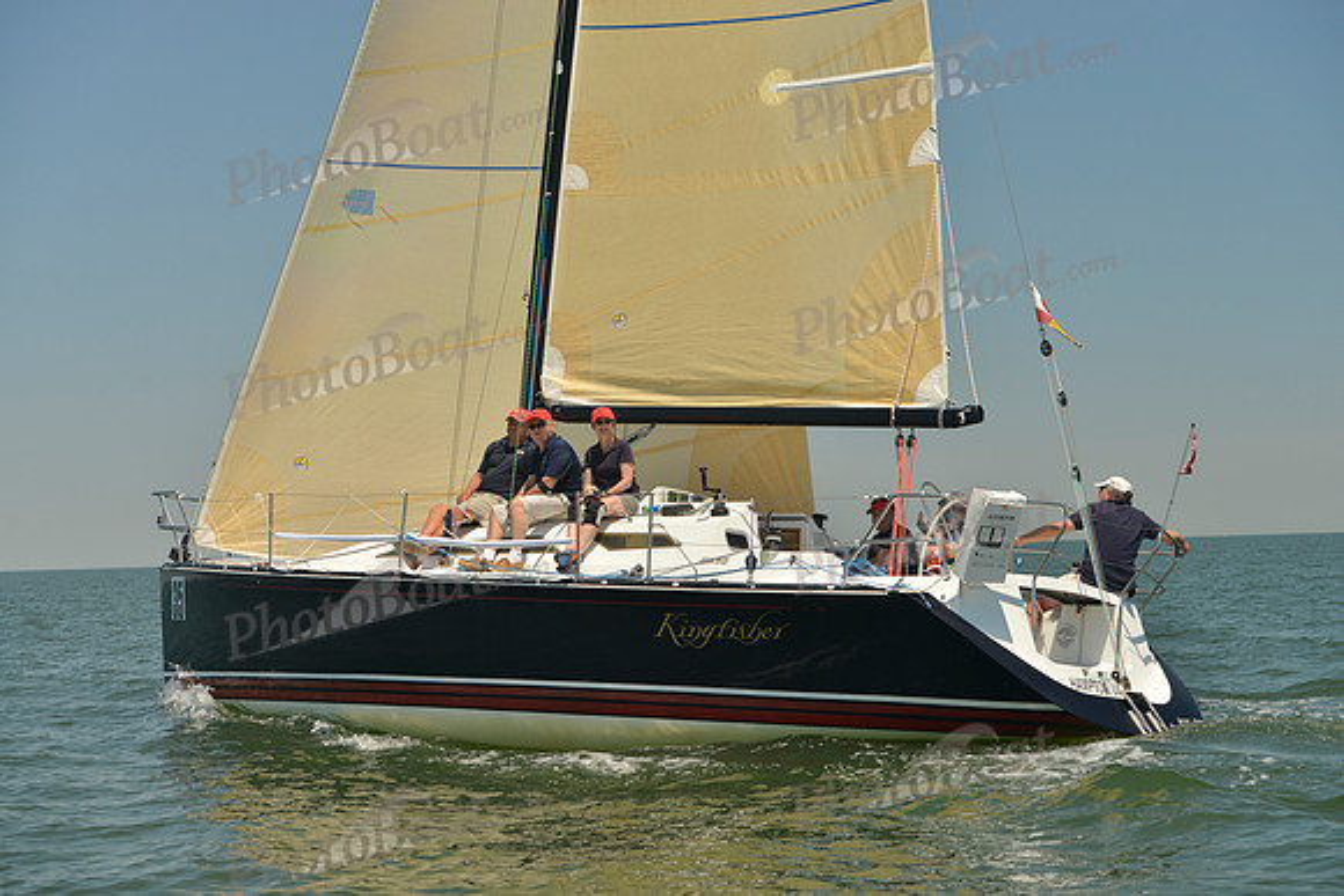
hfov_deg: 28.8
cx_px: 672
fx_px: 2614
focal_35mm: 70
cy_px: 448
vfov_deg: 19.5
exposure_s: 1/640
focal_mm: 70
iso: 200
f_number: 6.3
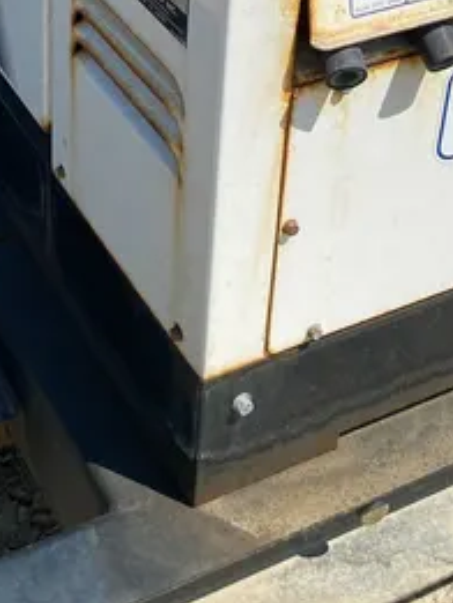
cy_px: -64
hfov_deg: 19.9
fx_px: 1273
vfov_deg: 24.8
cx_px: 83
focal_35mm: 73
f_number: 1.8
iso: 32
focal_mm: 4.25
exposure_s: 1/4444
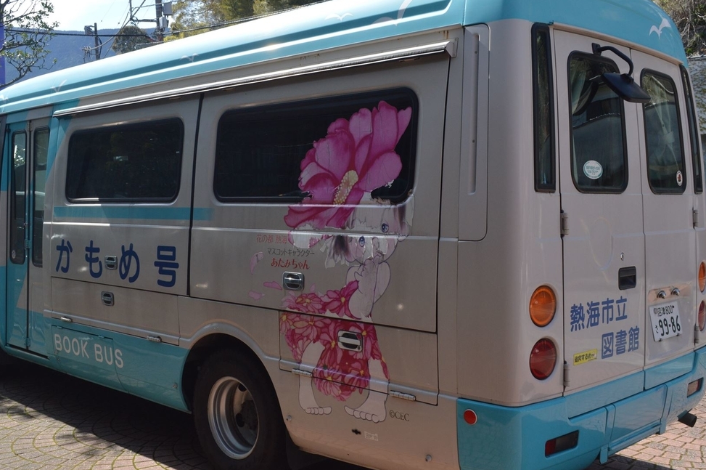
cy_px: 201
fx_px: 725
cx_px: 323
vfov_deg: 35.8
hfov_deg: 51.9
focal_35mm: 37
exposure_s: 1/400
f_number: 10
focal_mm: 20
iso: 400
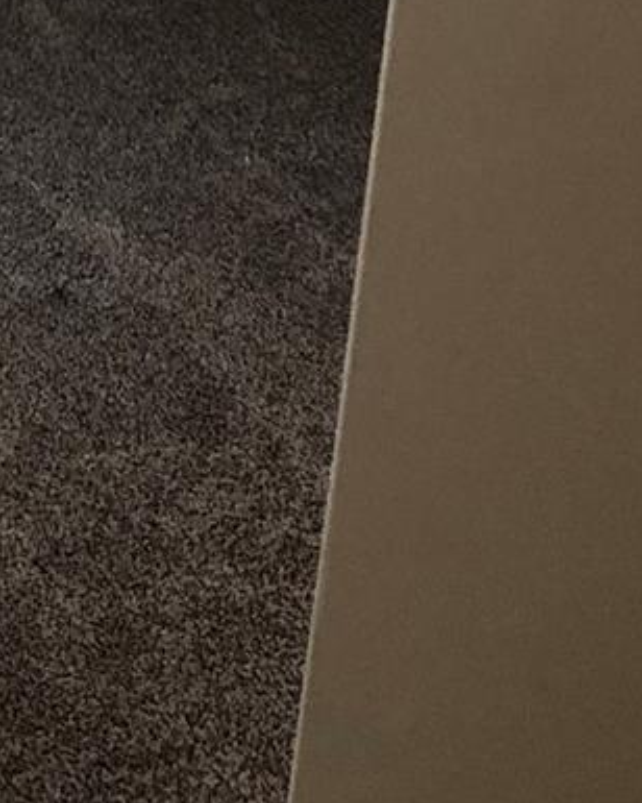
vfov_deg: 16.3
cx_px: -319
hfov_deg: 13.3
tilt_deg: -15.1
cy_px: -363
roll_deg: -2.7
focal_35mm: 109
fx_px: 2589
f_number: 1.8
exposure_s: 1/15
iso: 50
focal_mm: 3.99
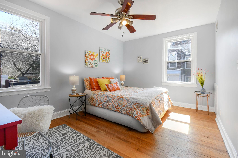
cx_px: 119
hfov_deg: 100.4
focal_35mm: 15
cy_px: 79
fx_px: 99
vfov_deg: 77.3
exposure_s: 1/30
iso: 200
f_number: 8
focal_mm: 10
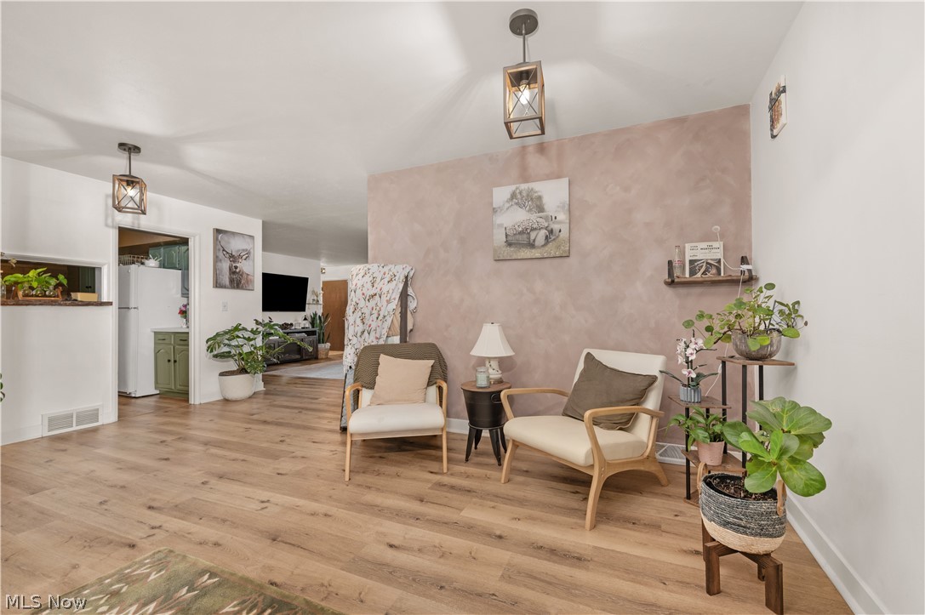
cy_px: 308
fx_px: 359
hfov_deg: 104.3
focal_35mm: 14
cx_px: 462
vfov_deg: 81.1
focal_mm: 14
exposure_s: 1/60
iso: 200
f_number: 9
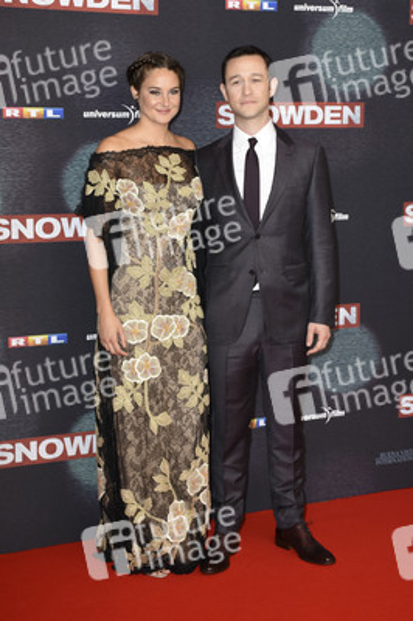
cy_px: 310
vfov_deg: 38.9
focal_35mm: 51
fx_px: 879
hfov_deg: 26.4
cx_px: 206
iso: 400
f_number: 5.6
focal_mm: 34
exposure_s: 1/125
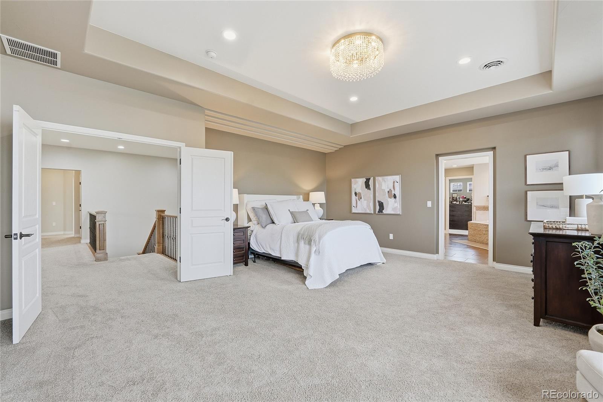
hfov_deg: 104.3
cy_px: 201
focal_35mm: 14
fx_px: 234
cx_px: 302
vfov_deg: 81.2
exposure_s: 1/400
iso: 400
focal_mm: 14
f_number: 7.1
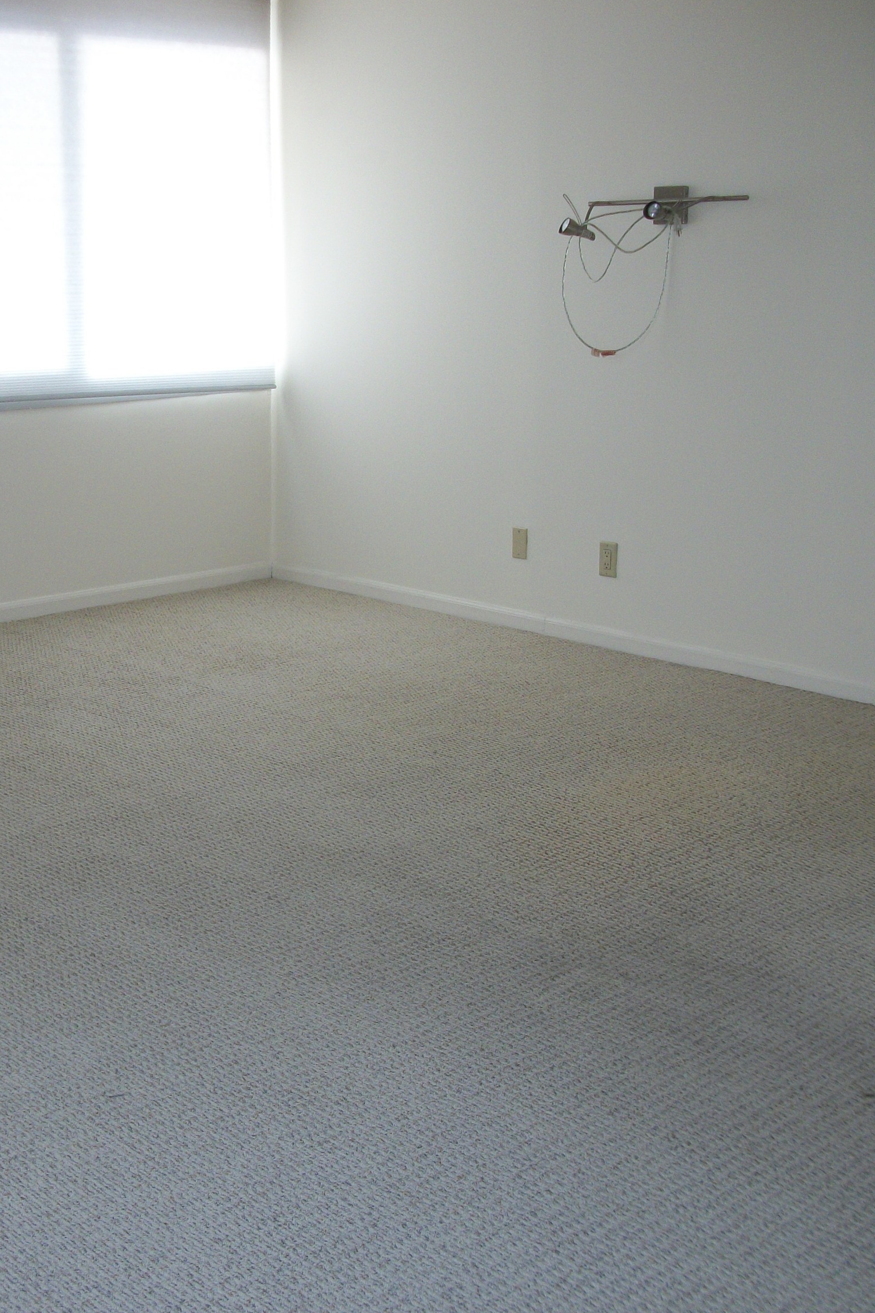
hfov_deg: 29.2
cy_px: 664
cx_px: 182
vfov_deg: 43.6
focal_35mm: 45
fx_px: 1640
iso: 80
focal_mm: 5.7
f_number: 2.9
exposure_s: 1/160
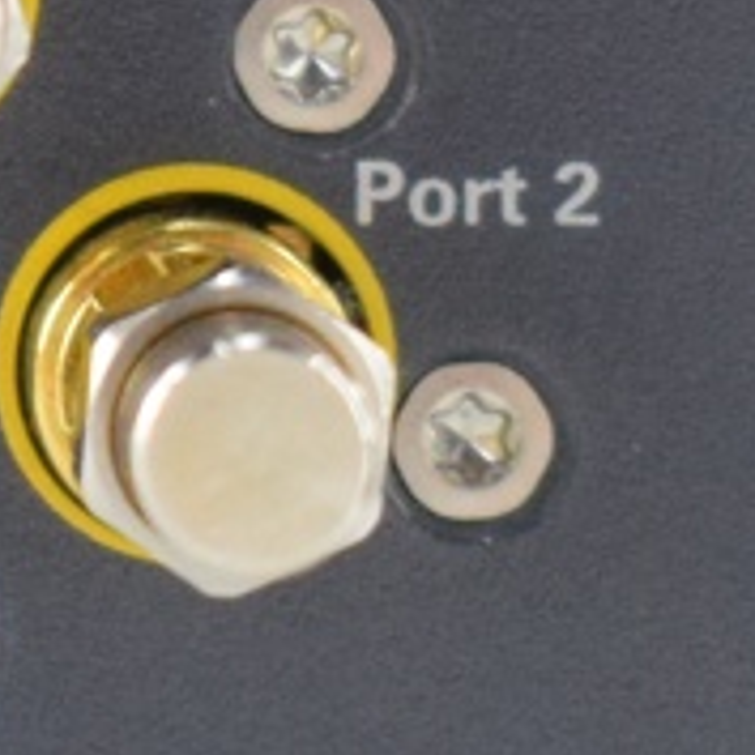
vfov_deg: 3.4
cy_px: 113
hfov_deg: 3.3
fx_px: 12778
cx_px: -1071
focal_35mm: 518
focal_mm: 45
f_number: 6.3
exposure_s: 1/160
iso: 1600
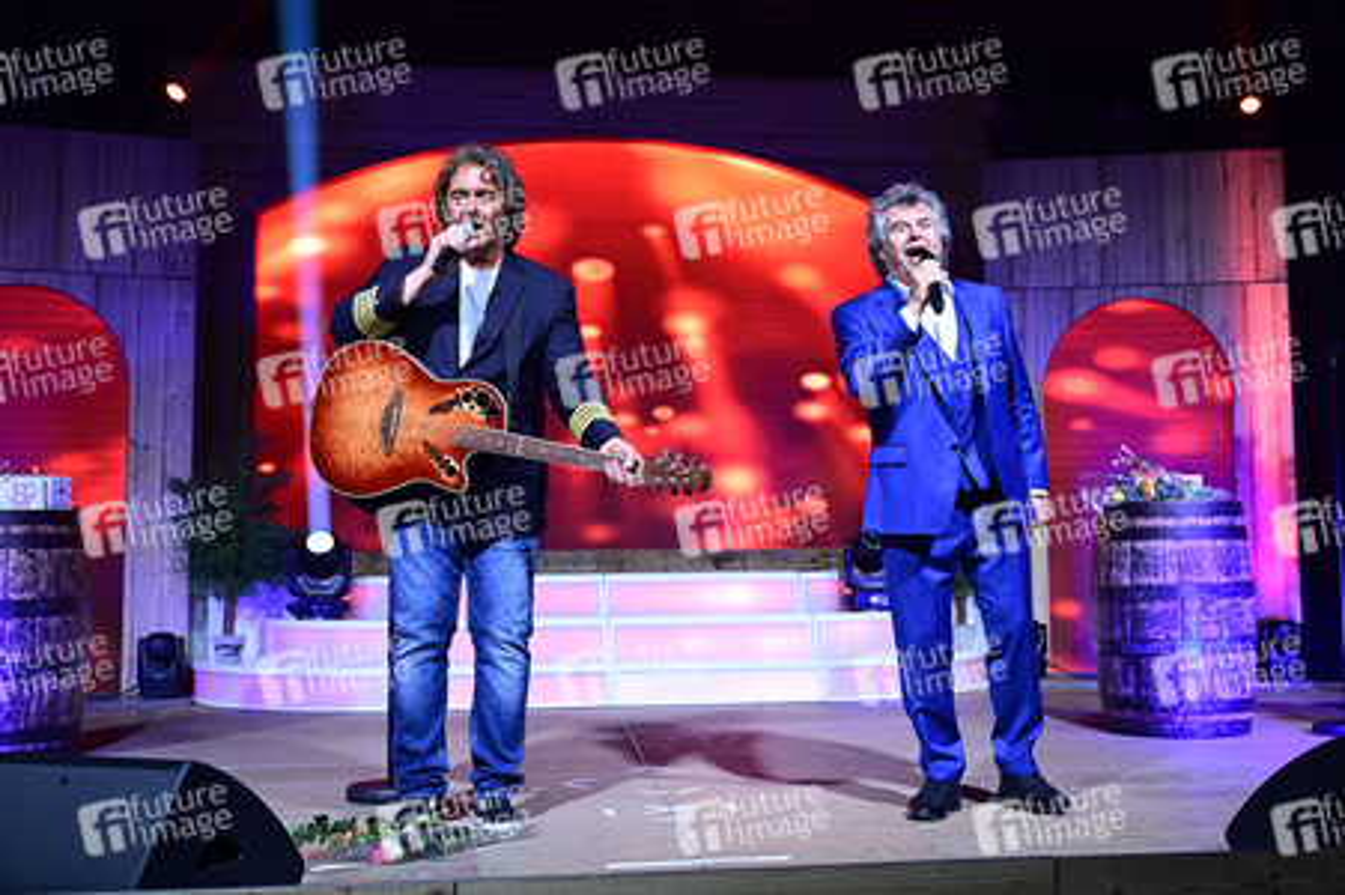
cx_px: 672
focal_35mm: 38
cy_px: 448
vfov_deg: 35.0
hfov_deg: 50.7
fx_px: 1419
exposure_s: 1/200
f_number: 4
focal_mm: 38
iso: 2000
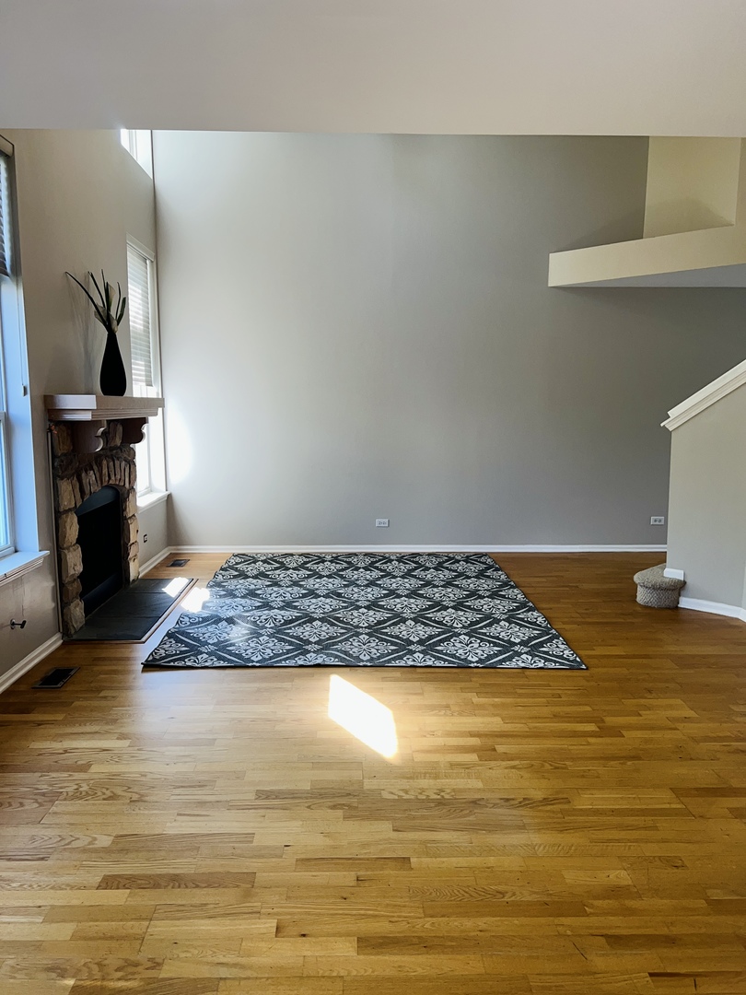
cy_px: 498
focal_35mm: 26
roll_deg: -0.4
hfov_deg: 53.1
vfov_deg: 67.3
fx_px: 747
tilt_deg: -7.2
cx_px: 373
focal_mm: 5.7
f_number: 1.5
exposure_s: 1/120
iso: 40
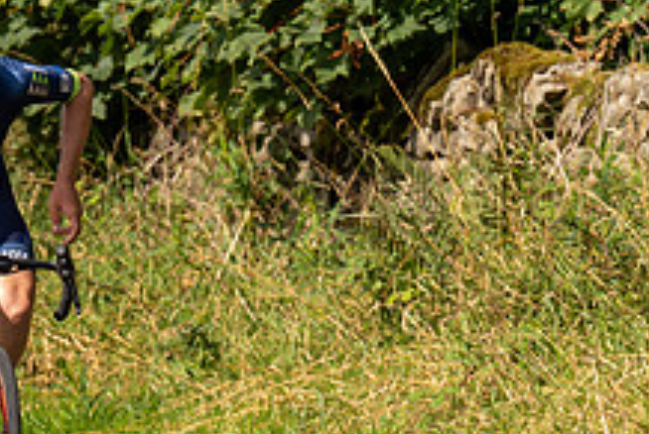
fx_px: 13413
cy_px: 145
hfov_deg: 2.8
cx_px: -7
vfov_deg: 1.9
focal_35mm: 743
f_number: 4.5
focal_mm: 188
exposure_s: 1/800
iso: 100
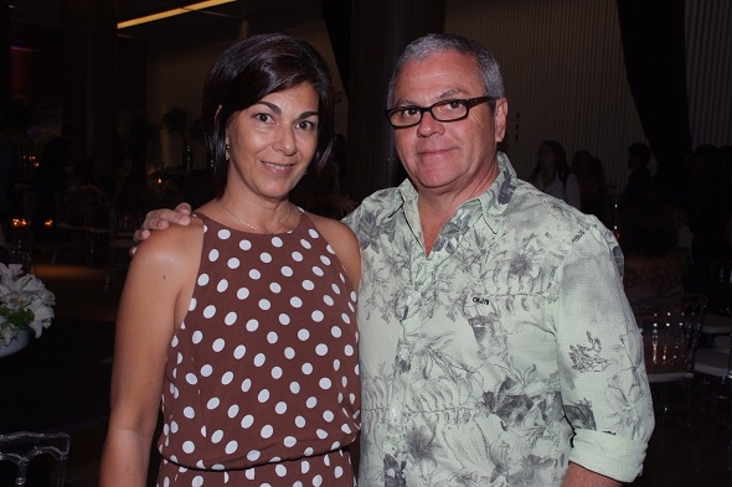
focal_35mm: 42
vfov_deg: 31.9
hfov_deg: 46.4
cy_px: 244
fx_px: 854
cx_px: 366
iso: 800
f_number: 6.3
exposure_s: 1/250
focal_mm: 28
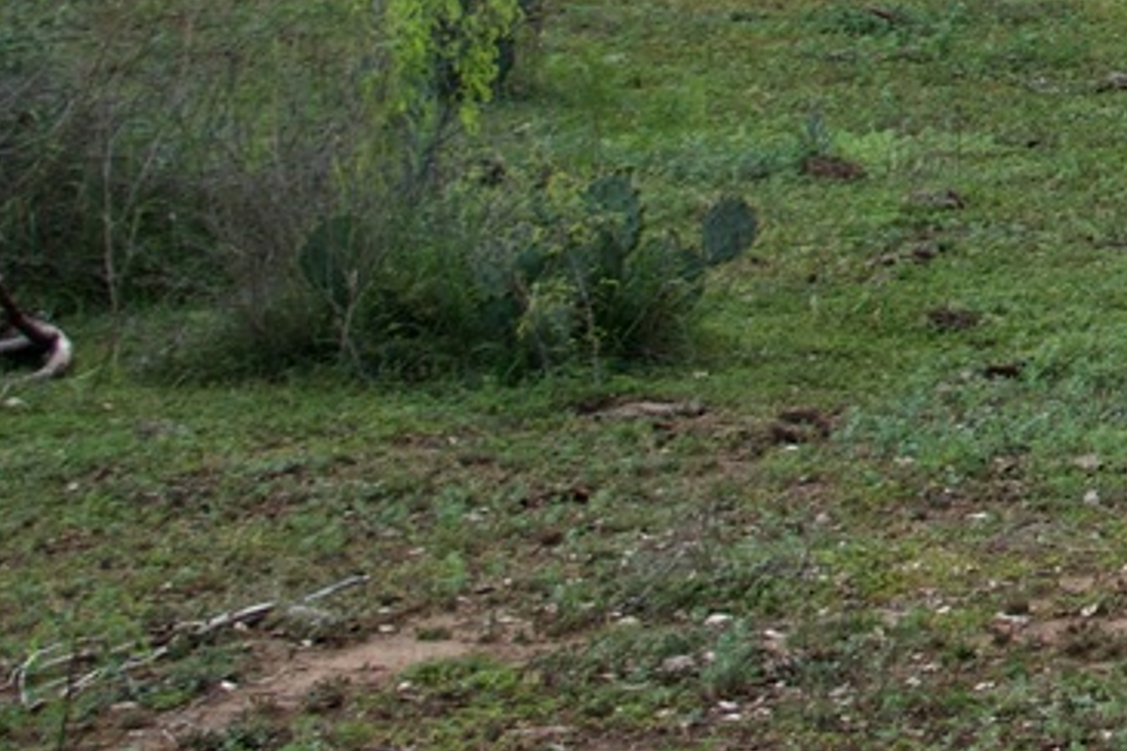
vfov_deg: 7.1
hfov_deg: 10.1
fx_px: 5822
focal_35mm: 186
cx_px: 2408
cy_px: -748
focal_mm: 28
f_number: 8
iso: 100
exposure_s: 1/125
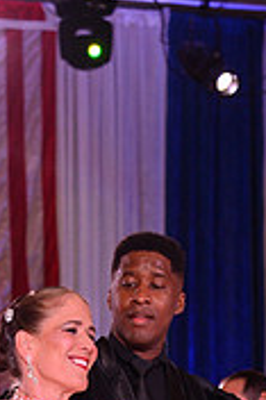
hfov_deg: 4.8
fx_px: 3143
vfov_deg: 7.2
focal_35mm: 283
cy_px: 582
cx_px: 44
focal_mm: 86
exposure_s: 1/250
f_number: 6.3
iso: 2500
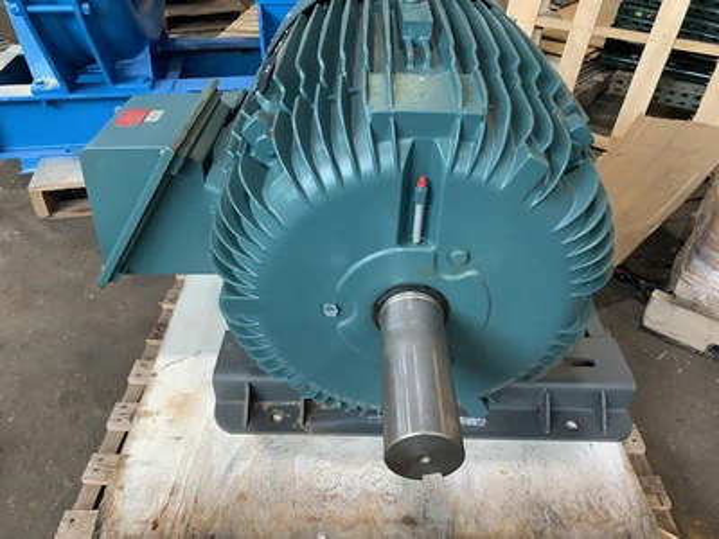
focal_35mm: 26
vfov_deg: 53.1
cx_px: 360
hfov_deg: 67.3
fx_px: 540
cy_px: 270
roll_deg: -1.1
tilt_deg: -37.2
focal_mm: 4.25
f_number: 1.8
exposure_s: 1/60
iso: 125
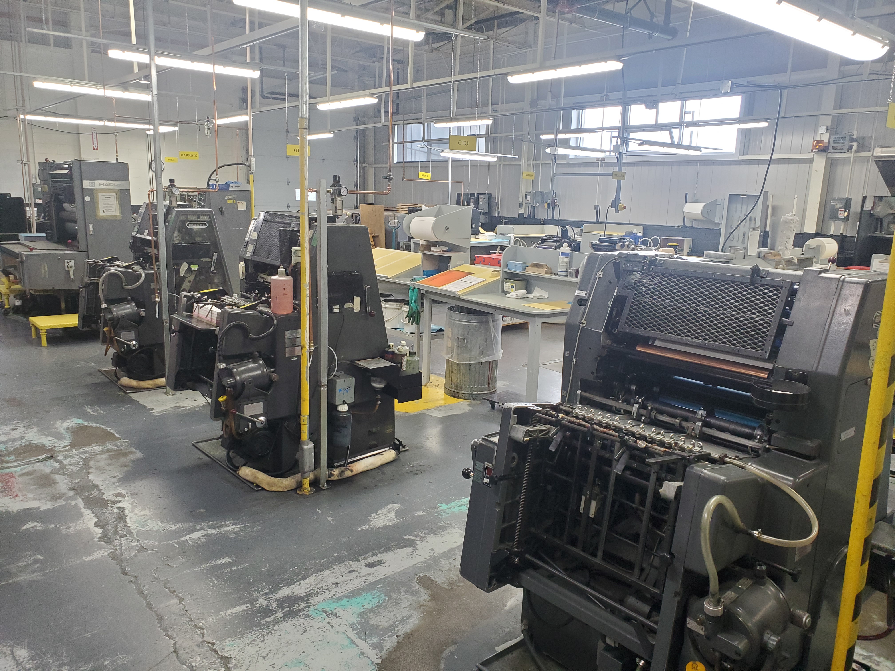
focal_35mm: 26
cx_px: 448
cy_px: 336
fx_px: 672
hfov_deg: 67.3
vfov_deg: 53.1
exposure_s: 1/120
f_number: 2.4
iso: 250
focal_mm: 4.3
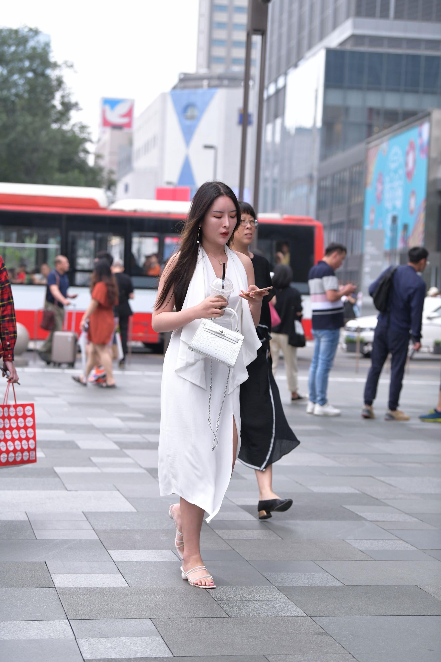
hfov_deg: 15.9
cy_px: 331
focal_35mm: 86
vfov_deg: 23.6
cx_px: 220
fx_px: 1580
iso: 1100
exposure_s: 1/640
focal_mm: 86
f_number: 4
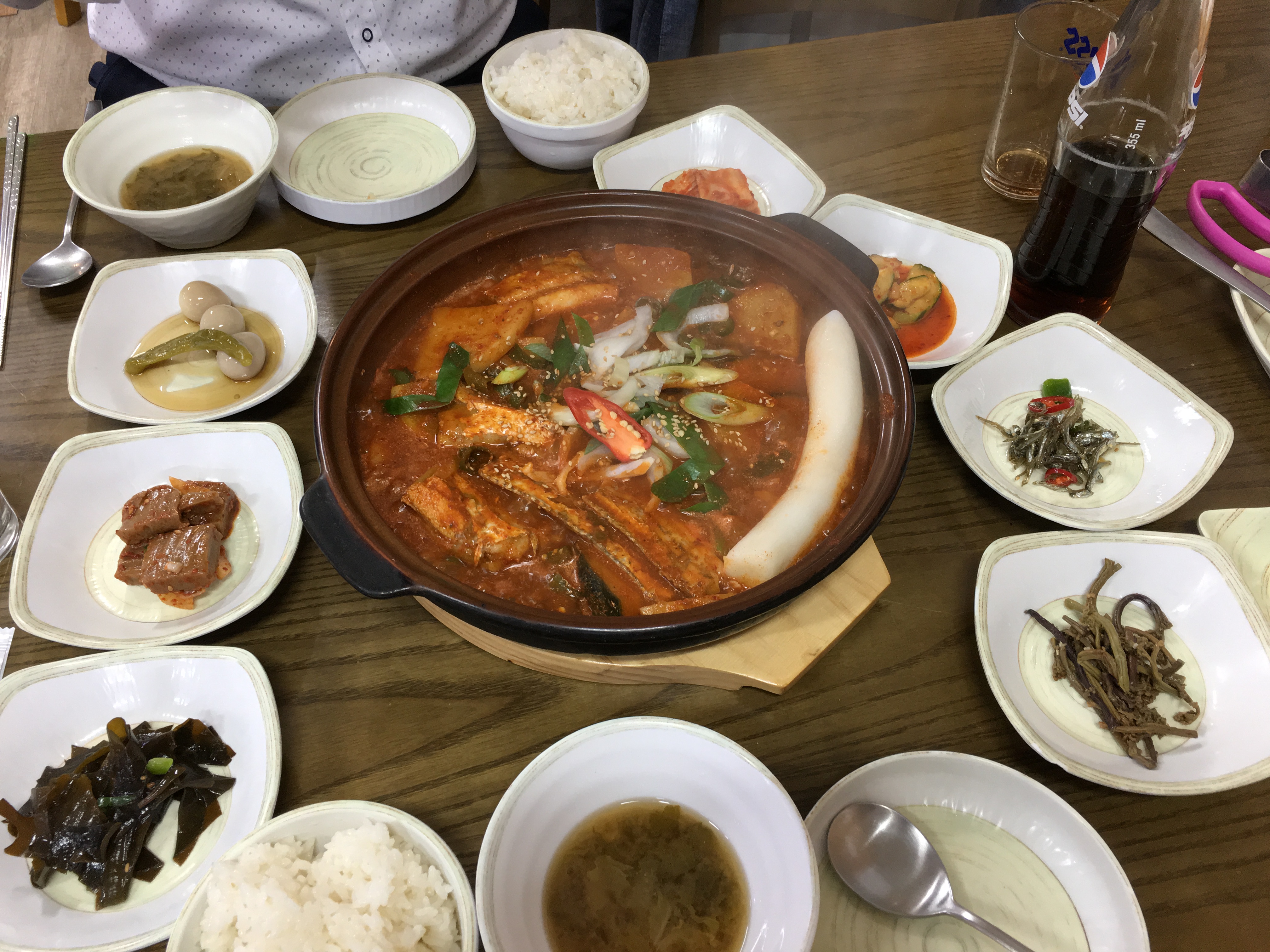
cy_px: 476
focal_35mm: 29
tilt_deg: -51.9
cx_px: 635
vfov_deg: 48.2
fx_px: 1064
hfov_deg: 61.7
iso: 80
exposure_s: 1/30
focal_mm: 4.15
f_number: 2.2
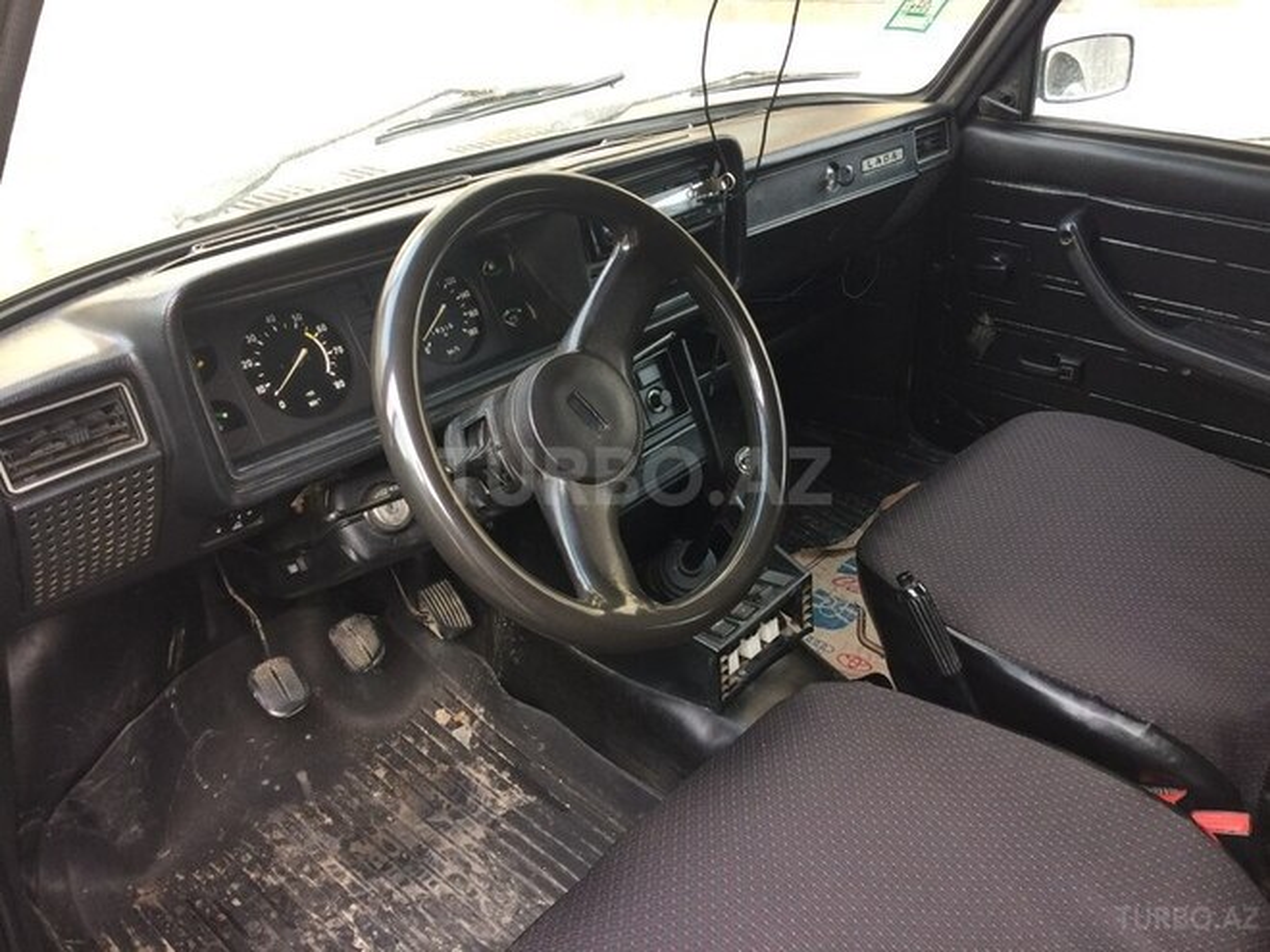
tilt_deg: -31.0
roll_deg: +0.3
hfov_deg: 61.7
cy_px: 476
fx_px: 1064
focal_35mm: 29
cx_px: 635
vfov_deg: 48.2
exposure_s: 1/33
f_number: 2.2
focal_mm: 4.15
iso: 32
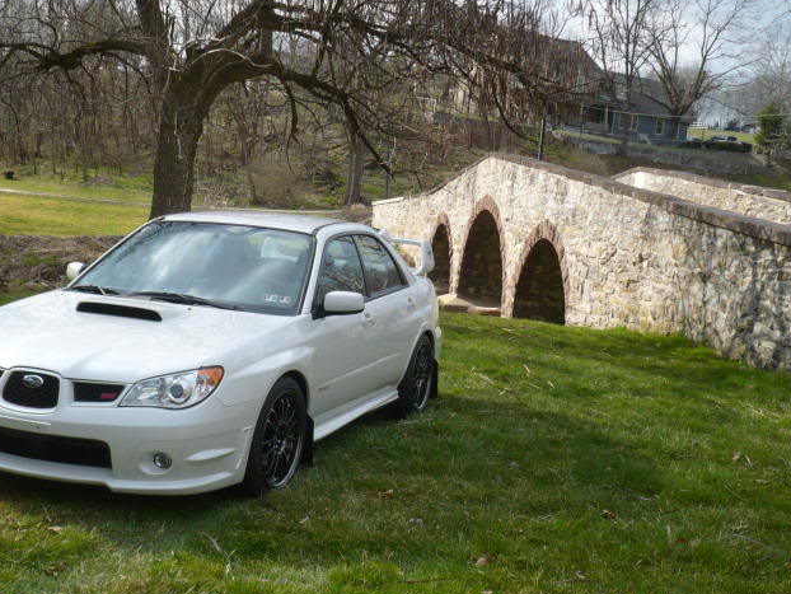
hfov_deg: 42.0
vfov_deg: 32.2
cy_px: 312
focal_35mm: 45
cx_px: 346
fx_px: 1029
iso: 100
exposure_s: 1/640
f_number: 2.8
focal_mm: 5.8
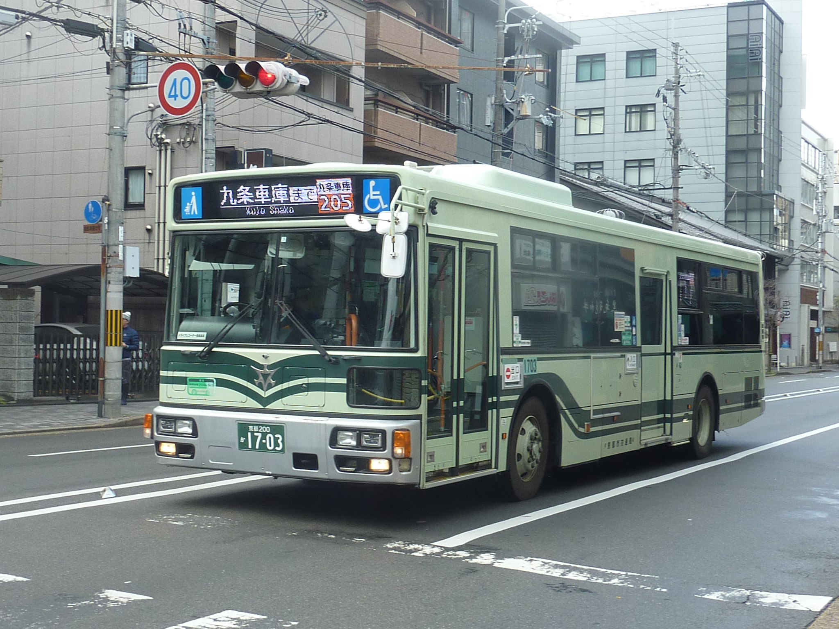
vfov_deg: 28.6
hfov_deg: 37.5
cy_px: 314
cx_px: 420
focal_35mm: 51
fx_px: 1236
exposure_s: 1/125
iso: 80
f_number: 4
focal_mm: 4.7
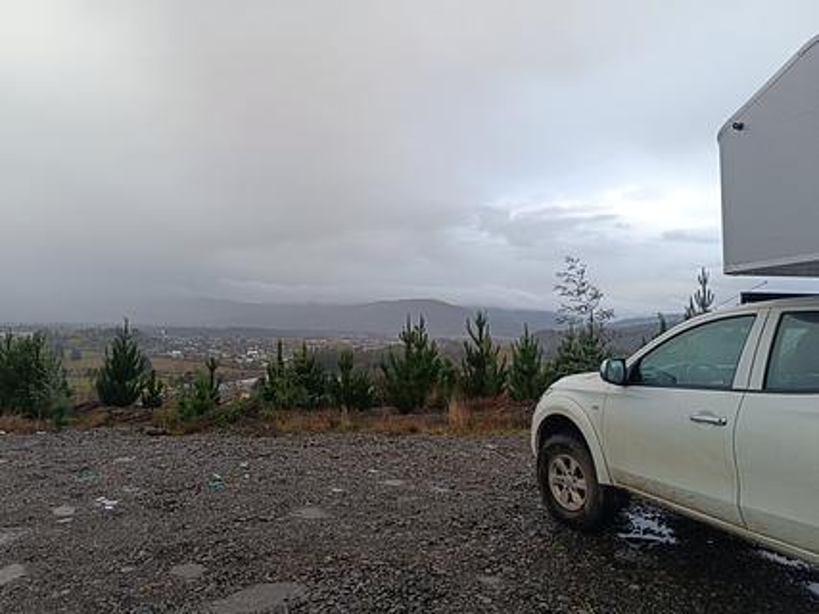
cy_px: 307
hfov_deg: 71.6
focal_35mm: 24
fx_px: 568
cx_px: 410
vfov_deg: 56.8
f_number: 1.88
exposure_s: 1/101
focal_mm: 5.59
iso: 91
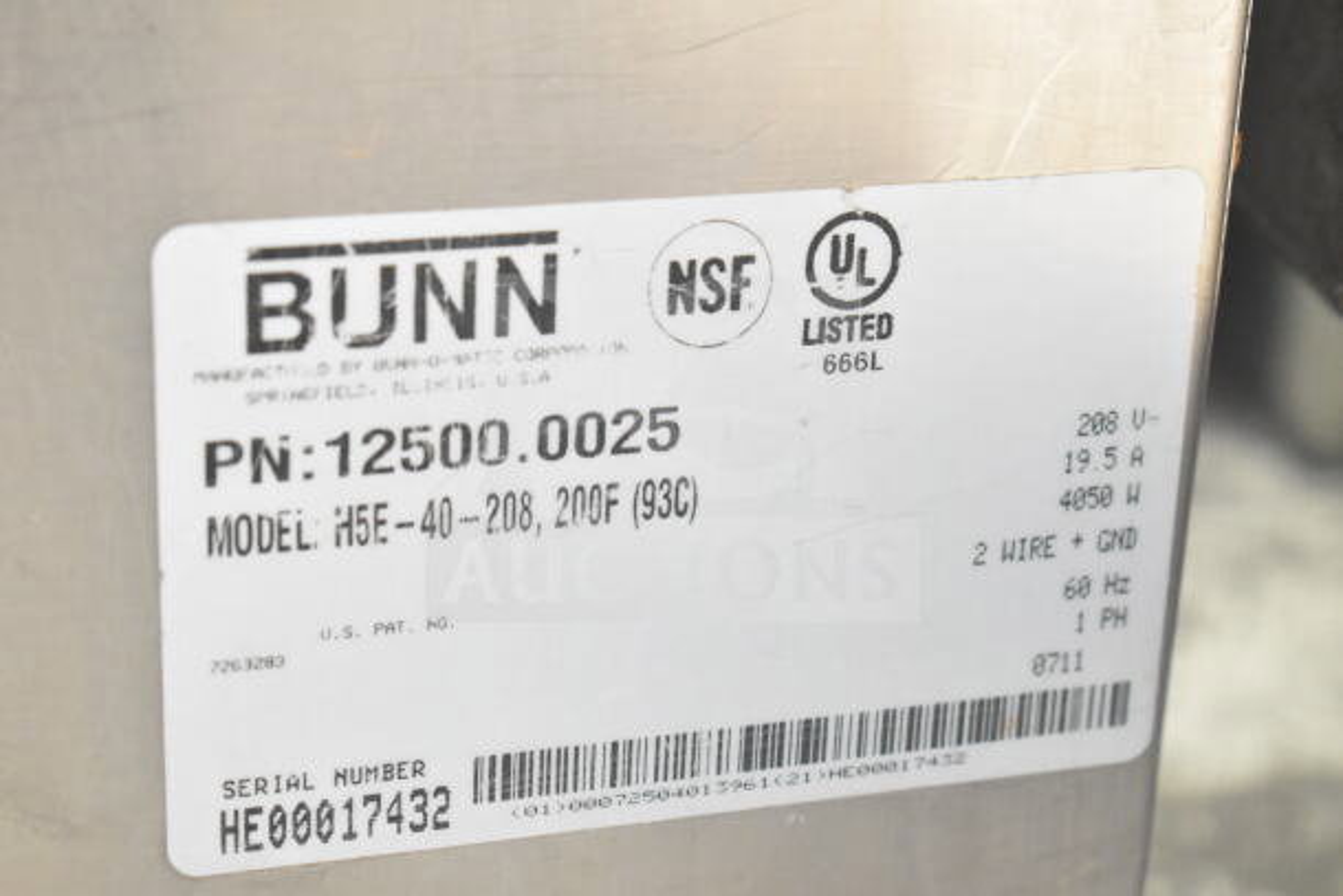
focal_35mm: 82
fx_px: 3078
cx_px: 672
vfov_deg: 16.6
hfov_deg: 24.6
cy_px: 448
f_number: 5.6
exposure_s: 1/100
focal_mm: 55
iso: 4000
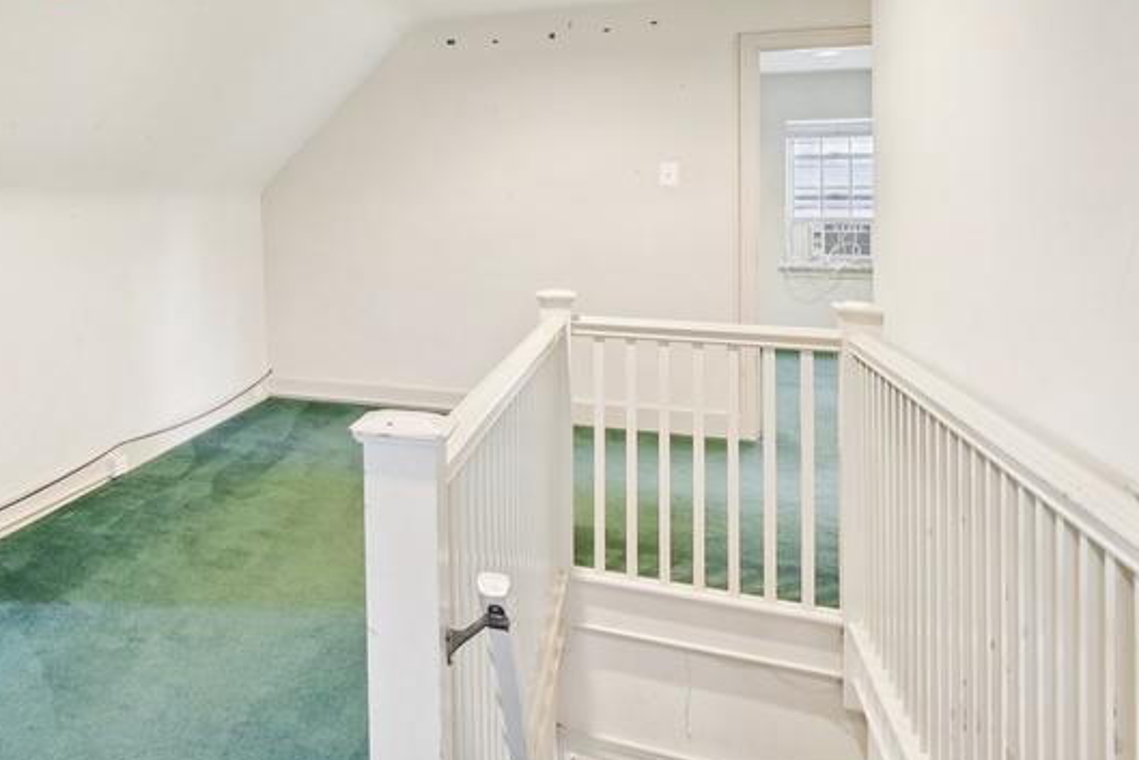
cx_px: 54
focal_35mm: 31
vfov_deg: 41.2
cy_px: 199
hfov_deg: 51.0
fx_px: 981
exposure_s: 1/3.33
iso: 400
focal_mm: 16
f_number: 8
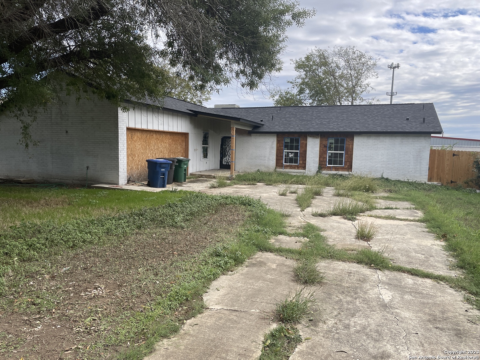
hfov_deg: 67.3
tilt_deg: -4.0
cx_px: 240
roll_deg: -1.5
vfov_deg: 53.1
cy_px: 180
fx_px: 361
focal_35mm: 26
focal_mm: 4.2
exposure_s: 1/1916
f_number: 1.6
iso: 32
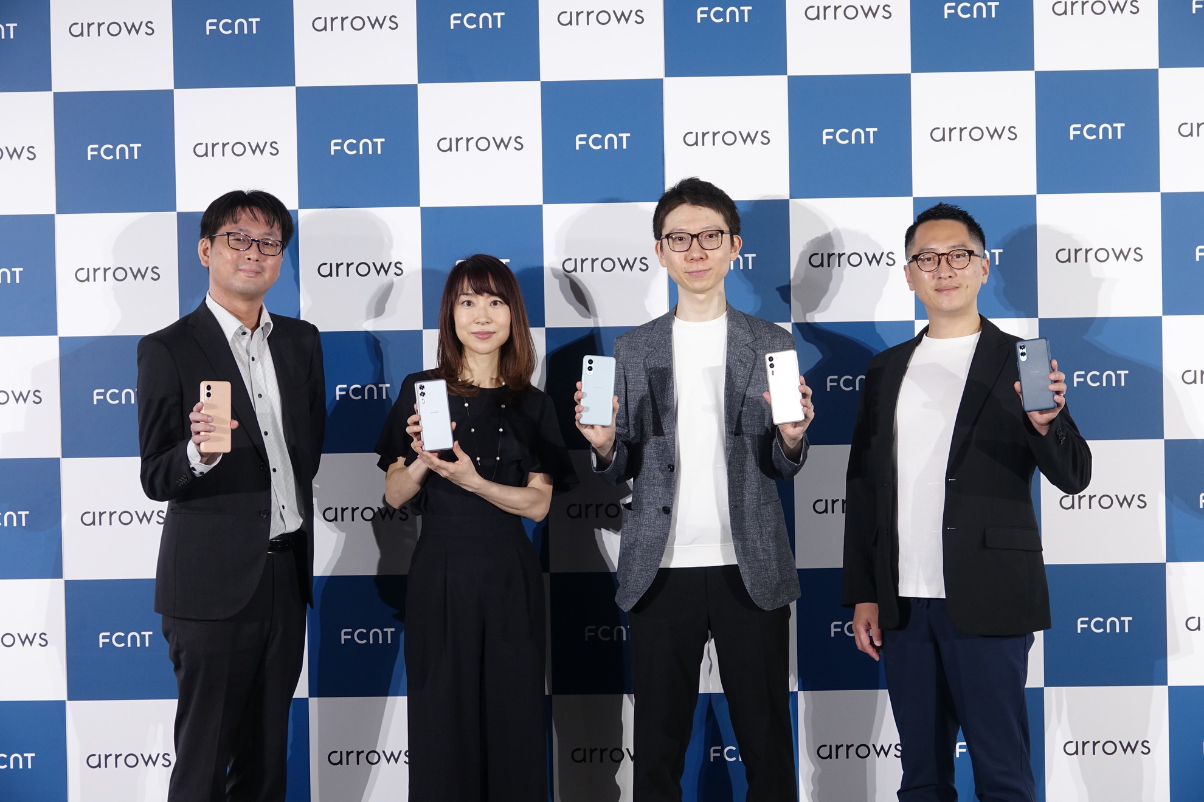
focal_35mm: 74
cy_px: 401
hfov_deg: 27.3
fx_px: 2475
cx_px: 602
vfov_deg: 18.4
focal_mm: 27.24
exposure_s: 1/80
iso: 400
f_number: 3.5
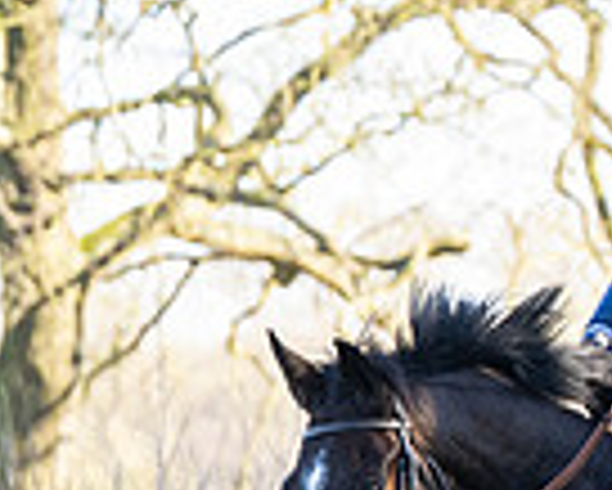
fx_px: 6598
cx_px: 1252
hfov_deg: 5.2
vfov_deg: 4.2
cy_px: 556
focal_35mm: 364
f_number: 2.8
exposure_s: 1/1250
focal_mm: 70
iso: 800
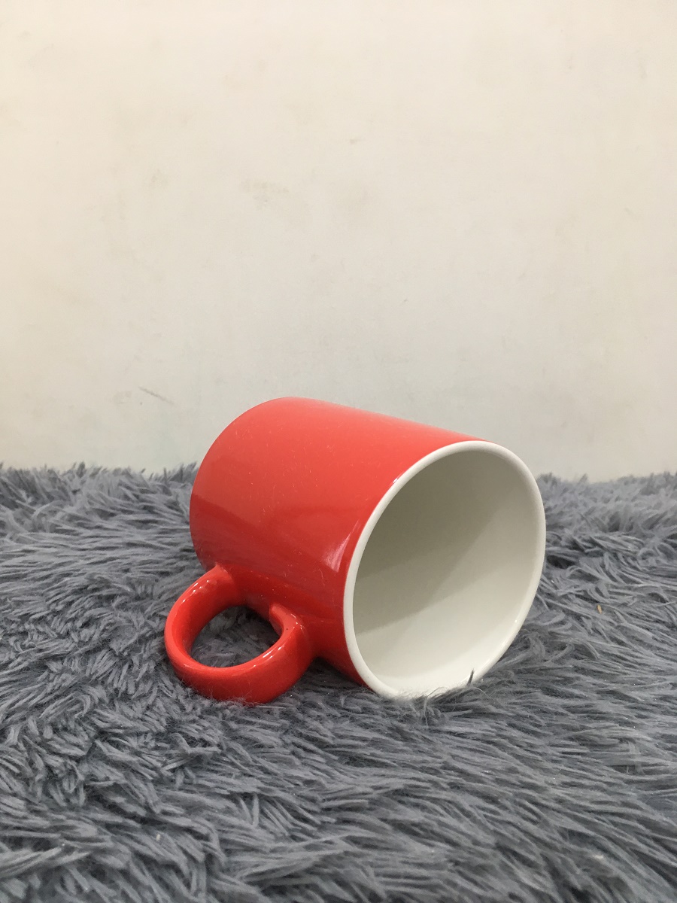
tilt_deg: -13.4
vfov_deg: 61.7
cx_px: 338
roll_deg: +0.3
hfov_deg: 48.2
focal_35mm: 29
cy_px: 452
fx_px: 756
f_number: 2.2
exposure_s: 1/33
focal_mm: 4.15
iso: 100
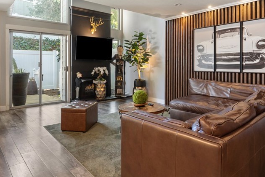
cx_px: 134
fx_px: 191
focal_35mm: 26
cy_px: 64
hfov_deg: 69.4
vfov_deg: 49.0
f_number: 9
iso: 800
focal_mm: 16
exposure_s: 1
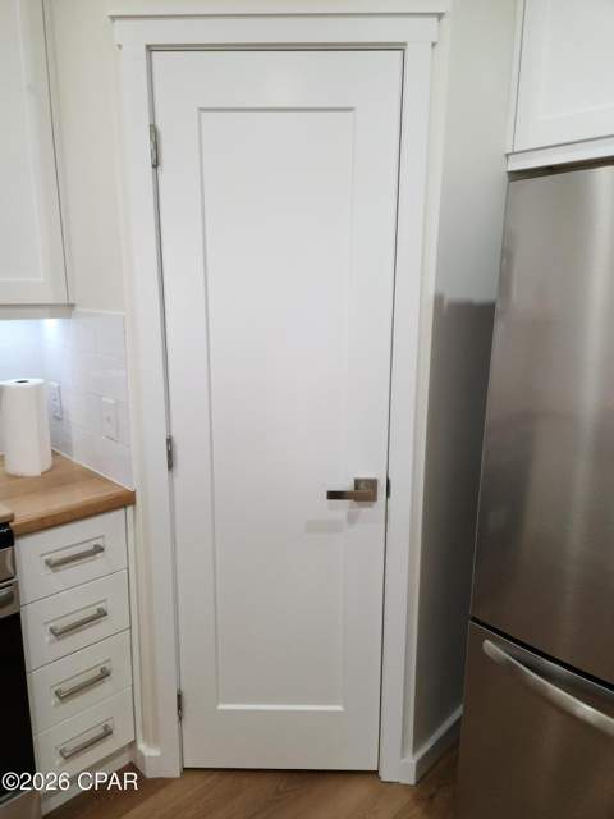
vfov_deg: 73.9
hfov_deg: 58.9
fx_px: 544
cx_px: 307
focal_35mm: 23
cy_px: 410
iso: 100
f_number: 1.8
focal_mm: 5.4
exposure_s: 1/60
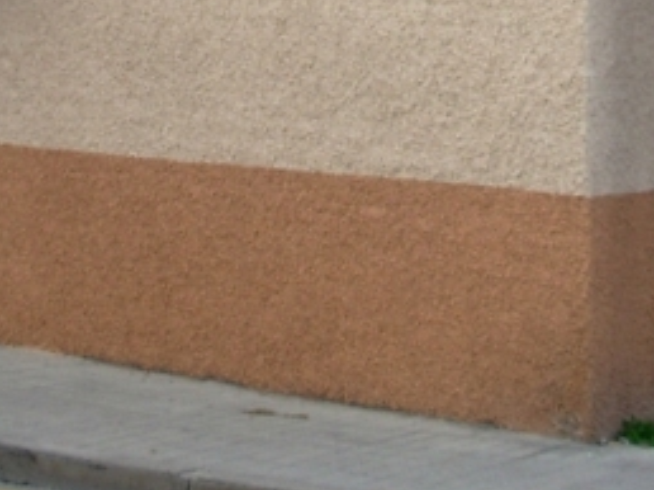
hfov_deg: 12.6
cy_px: -123
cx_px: 368
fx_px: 2963
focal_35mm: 157
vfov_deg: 9.3
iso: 50
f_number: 3.1
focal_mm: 7.5
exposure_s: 1/105
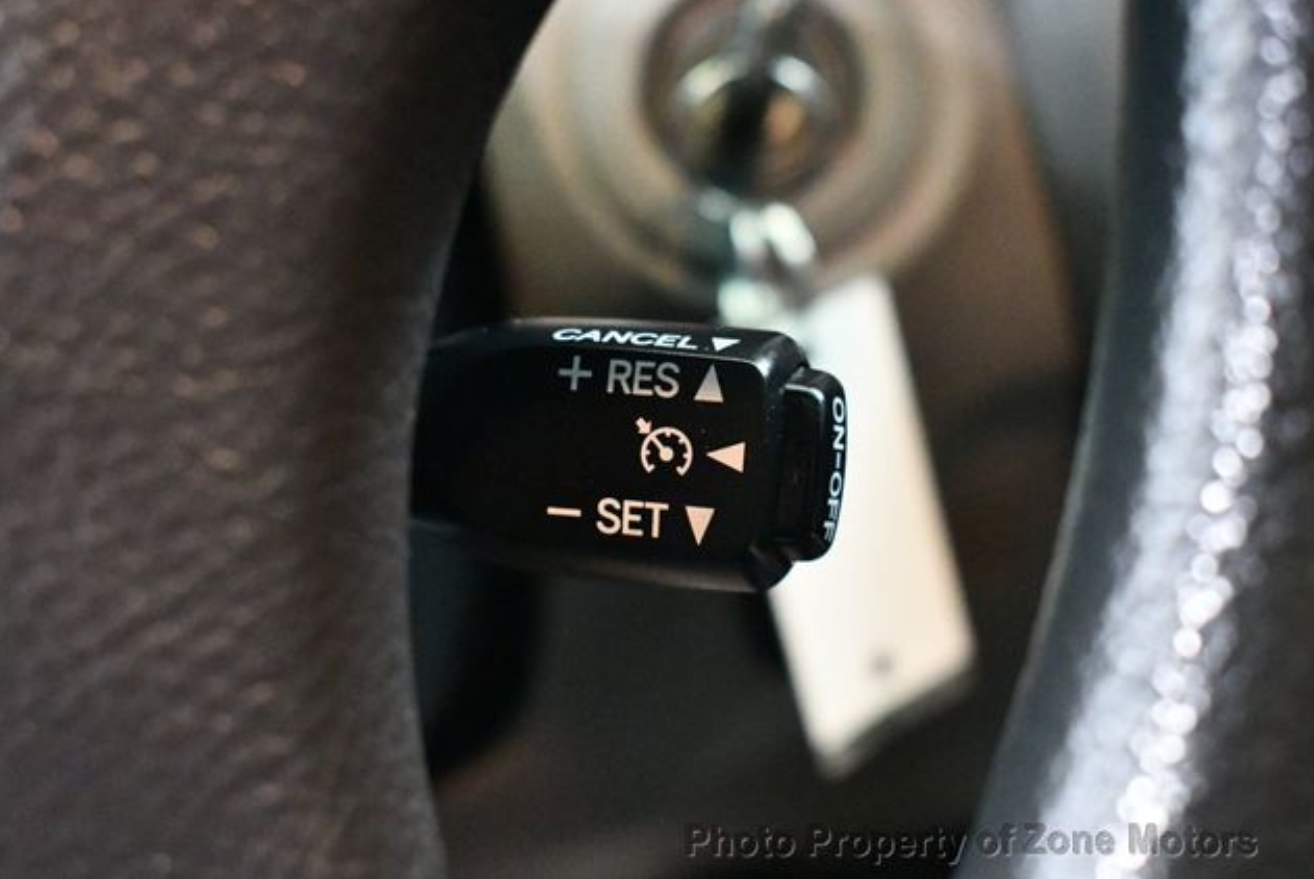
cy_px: 435
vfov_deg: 19.8
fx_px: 2521
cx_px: 660
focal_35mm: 69
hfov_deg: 29.2
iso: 12800
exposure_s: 1/60
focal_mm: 34
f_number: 4.5
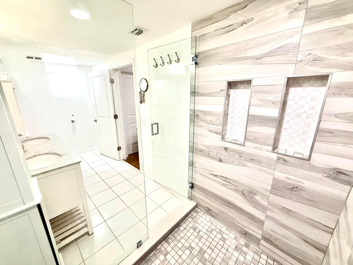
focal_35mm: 14
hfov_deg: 102.1
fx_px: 143
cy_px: 132
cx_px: 176
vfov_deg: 85.7
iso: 160
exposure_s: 1/120
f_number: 2.2
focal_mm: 2.22
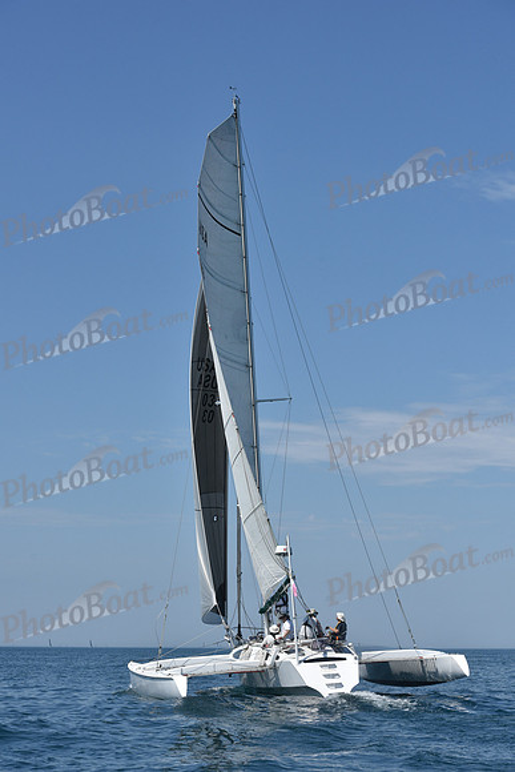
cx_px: 258
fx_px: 1501
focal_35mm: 70
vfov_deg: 28.8
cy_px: 386
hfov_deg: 19.5
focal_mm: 70
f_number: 10
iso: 250
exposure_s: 1/1250
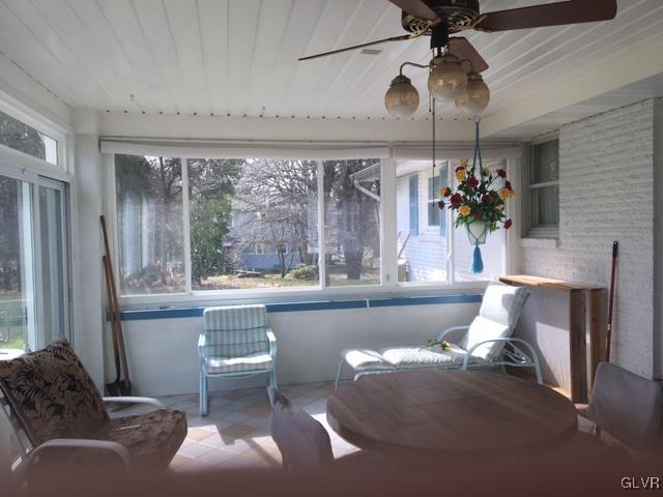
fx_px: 555
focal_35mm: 29
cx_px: 332
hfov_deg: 61.7
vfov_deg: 48.2
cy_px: 248
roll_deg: +1.6
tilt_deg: -1.3
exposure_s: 1/300
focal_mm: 4.15
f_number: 2.2
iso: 25
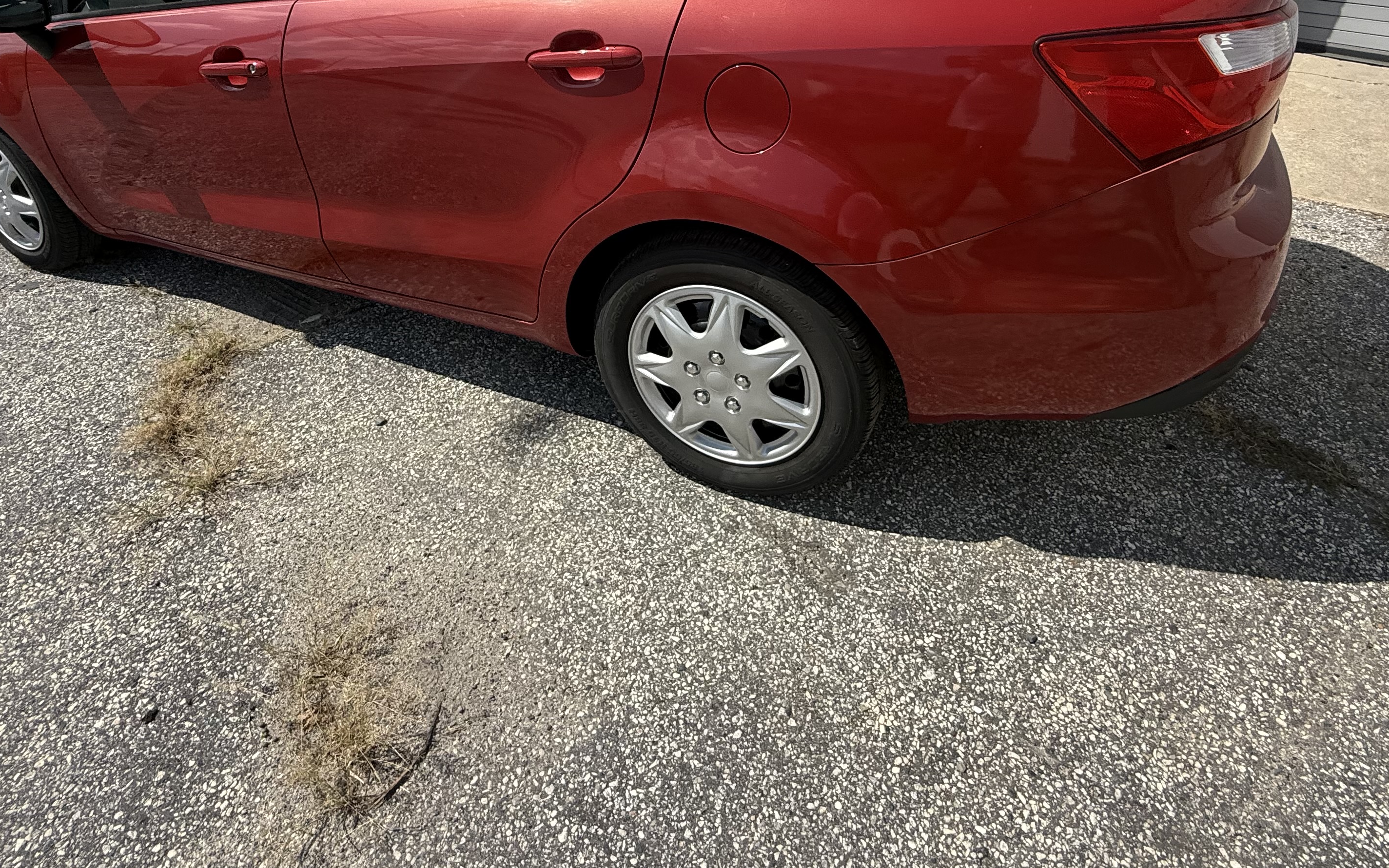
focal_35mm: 21
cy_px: 207
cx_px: 688
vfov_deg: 54.3
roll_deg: +1.7
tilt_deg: -26.1
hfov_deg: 82.3
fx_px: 795
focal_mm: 2.22
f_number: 2.2
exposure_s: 1/1312
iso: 50
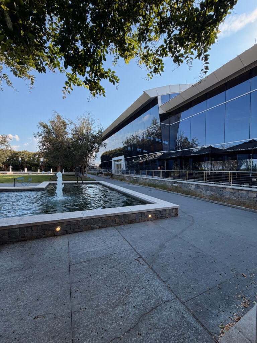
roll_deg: -1.6
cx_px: 128
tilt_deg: -0.7
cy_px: 172
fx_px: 139
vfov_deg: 102.1
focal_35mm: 14
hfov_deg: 85.7
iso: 50
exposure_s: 1/502
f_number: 2.2
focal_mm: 2.22
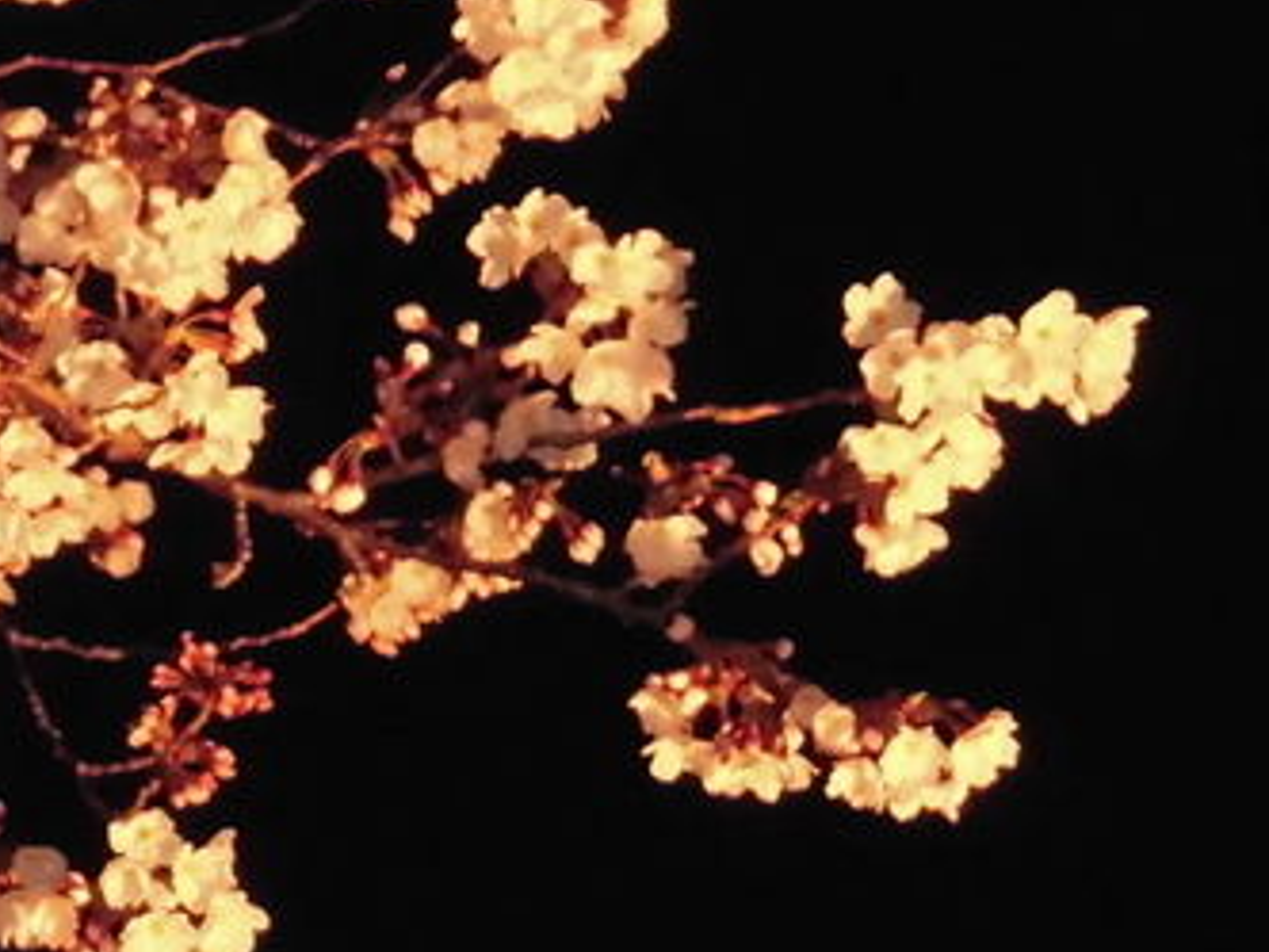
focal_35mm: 393
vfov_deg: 3.8
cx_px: 10
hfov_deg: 5.0
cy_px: 507
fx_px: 14407
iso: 800
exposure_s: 1/20
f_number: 5.4
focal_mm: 28.58
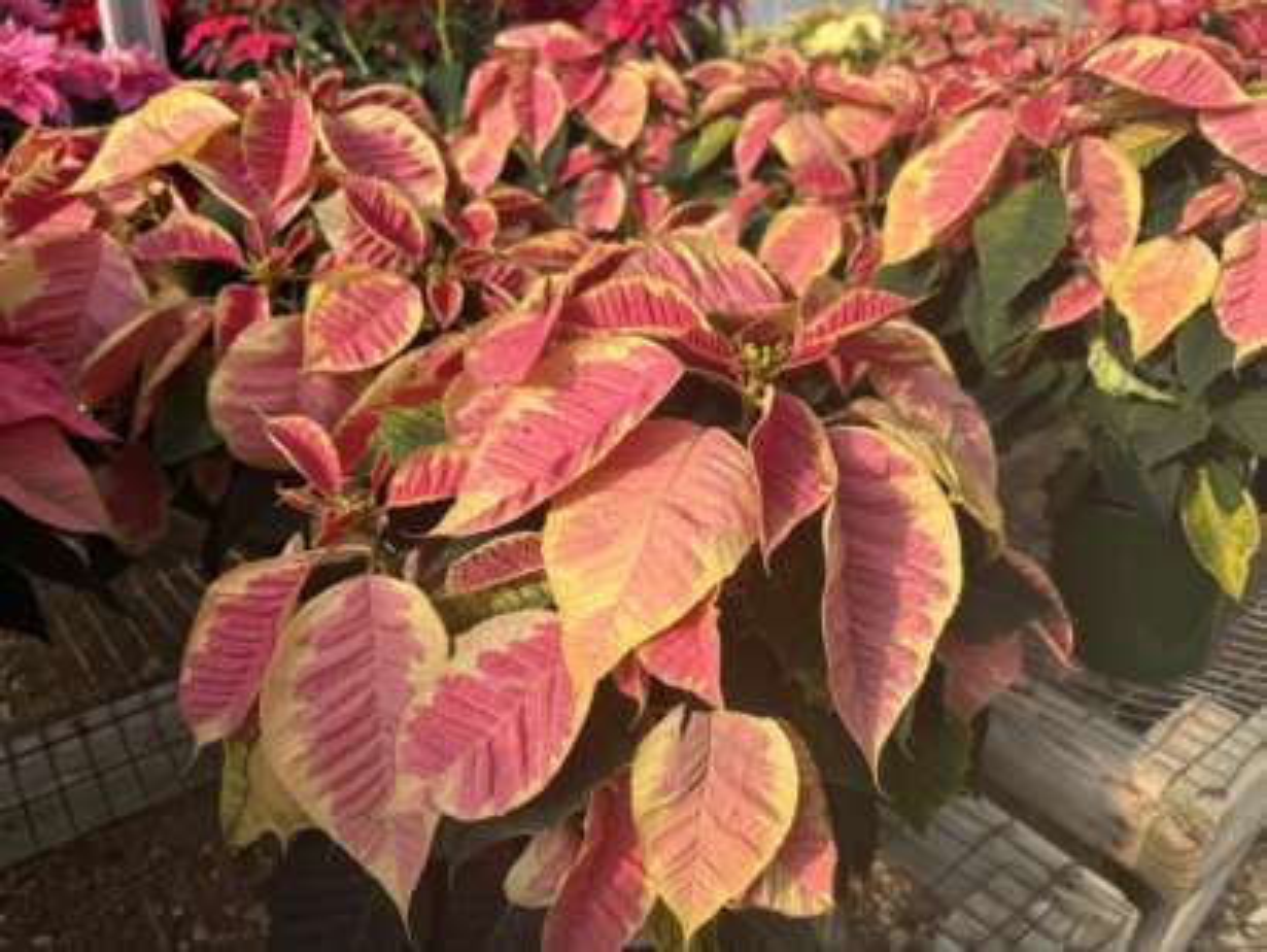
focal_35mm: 26
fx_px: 952
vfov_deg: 53.1
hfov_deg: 67.3
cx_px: 634
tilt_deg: -28.1
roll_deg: -1.3
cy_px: 476
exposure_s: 1/1667
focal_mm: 5.96
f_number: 1.6
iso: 50
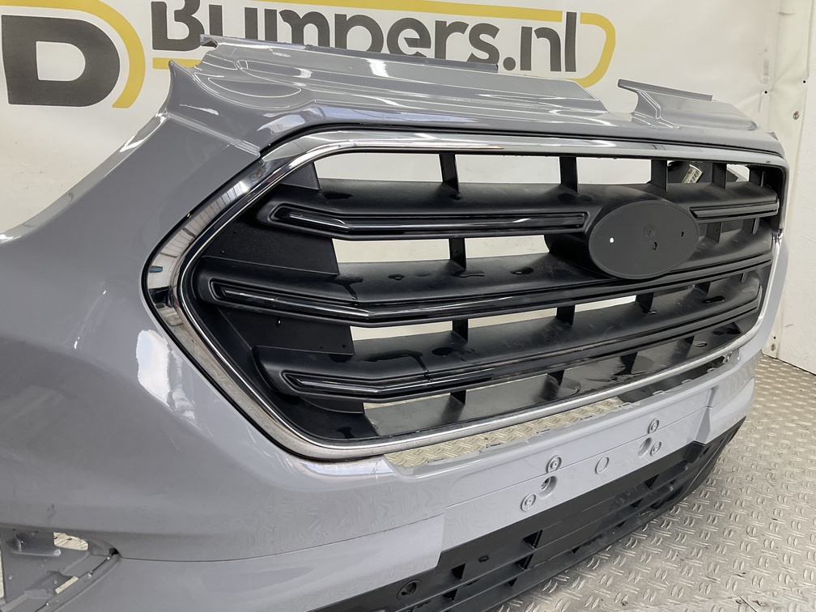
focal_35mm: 29
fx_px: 684
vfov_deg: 48.2
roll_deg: -4.8
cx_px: 408
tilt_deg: -11.3
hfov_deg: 61.7
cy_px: 306
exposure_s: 1/100
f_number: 1.8
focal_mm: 3
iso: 25
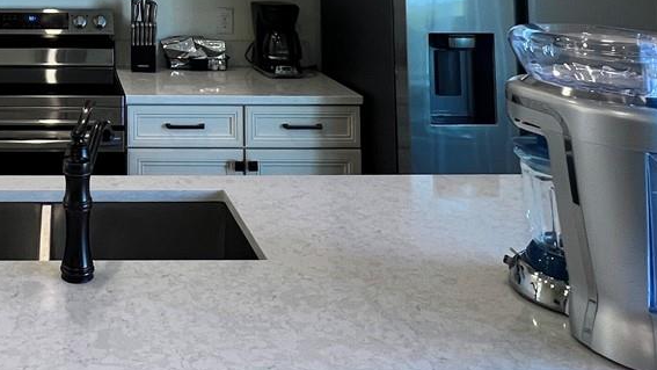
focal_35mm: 40
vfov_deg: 25.0
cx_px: 68
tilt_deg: +4.0
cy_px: -133
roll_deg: -0.9
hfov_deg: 45.8
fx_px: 697
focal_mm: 1.57
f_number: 1.8
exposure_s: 1/120
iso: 125
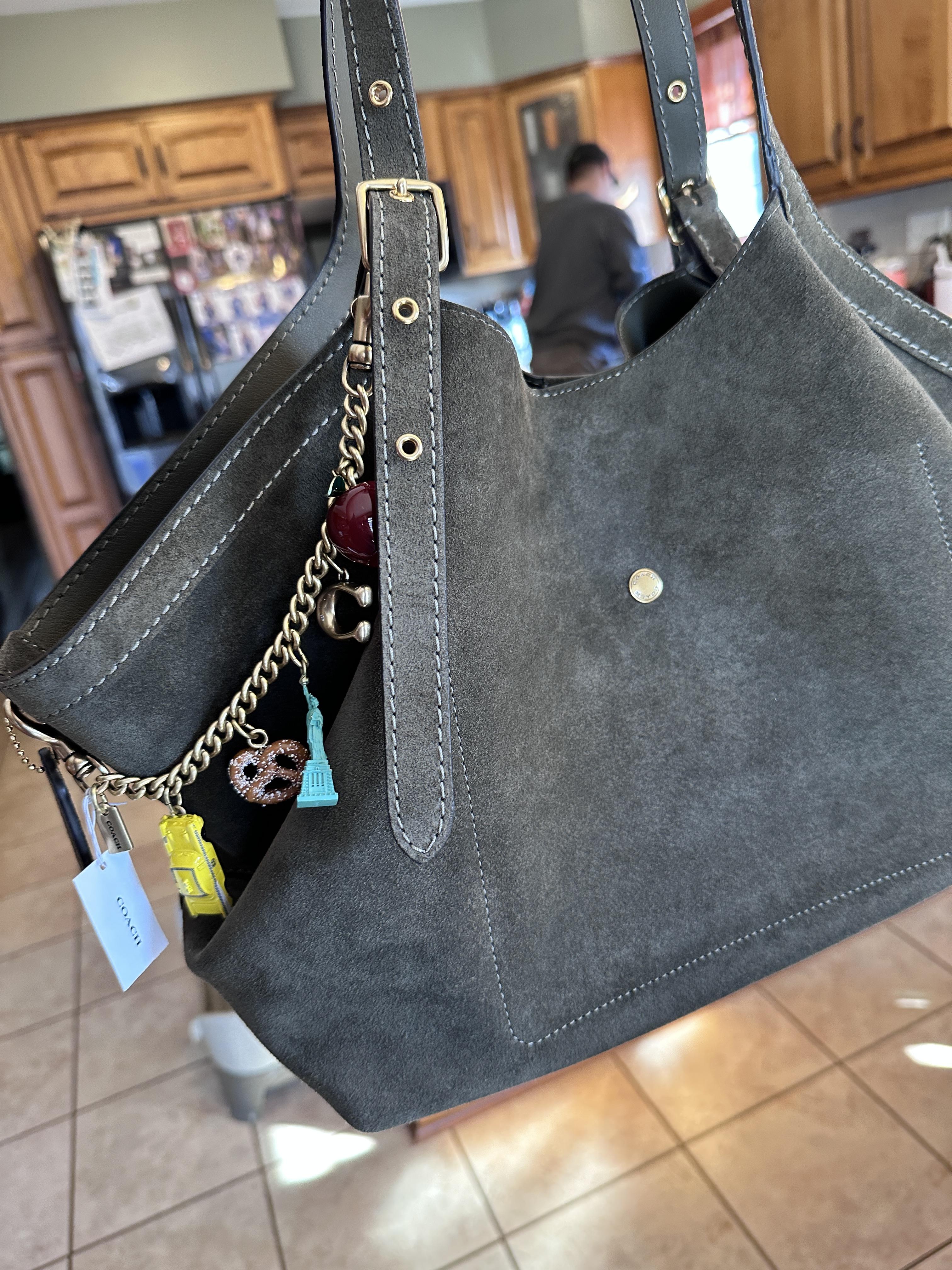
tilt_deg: -20.4
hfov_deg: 56.8
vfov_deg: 71.6
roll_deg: +10.6
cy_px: 635
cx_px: 476
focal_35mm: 24
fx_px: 880
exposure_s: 1/60
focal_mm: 6.86
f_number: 1.78
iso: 250
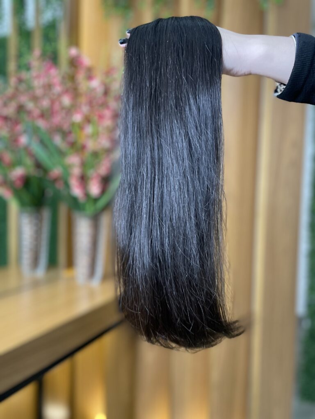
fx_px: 315
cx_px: 158
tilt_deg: -2.1
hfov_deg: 53.1
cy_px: 210
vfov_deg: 67.3
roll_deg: -1.0
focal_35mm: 26
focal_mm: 4.2
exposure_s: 1/60
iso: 200
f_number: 1.6
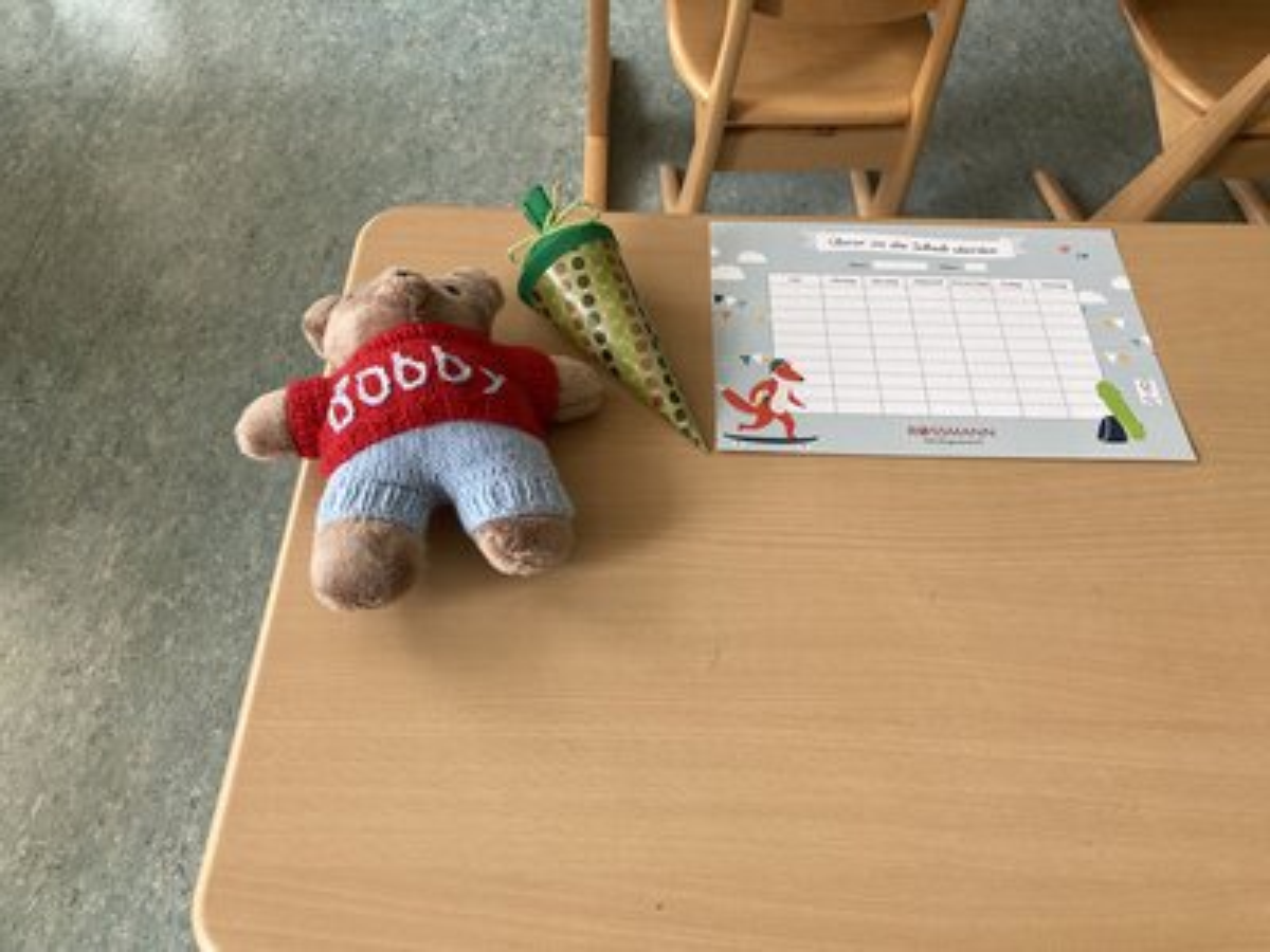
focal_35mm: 28
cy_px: 476
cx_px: 635
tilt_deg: -53.2
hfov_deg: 63.4
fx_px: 1027
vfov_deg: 49.7
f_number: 1.8
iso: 64
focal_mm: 3.99
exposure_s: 1/121
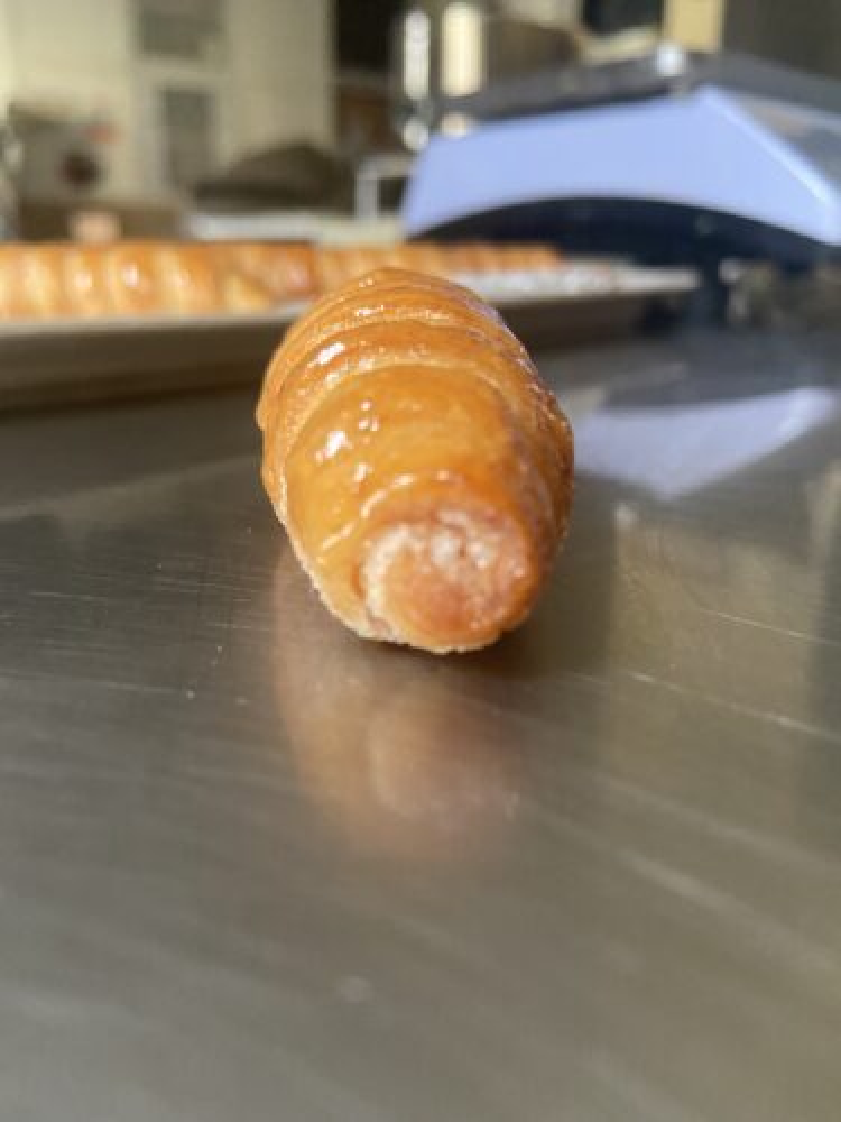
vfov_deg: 69.4
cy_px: 561
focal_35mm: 25
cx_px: 420
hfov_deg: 54.9
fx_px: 810
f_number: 1.8
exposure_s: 1/60
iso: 500
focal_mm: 4.25
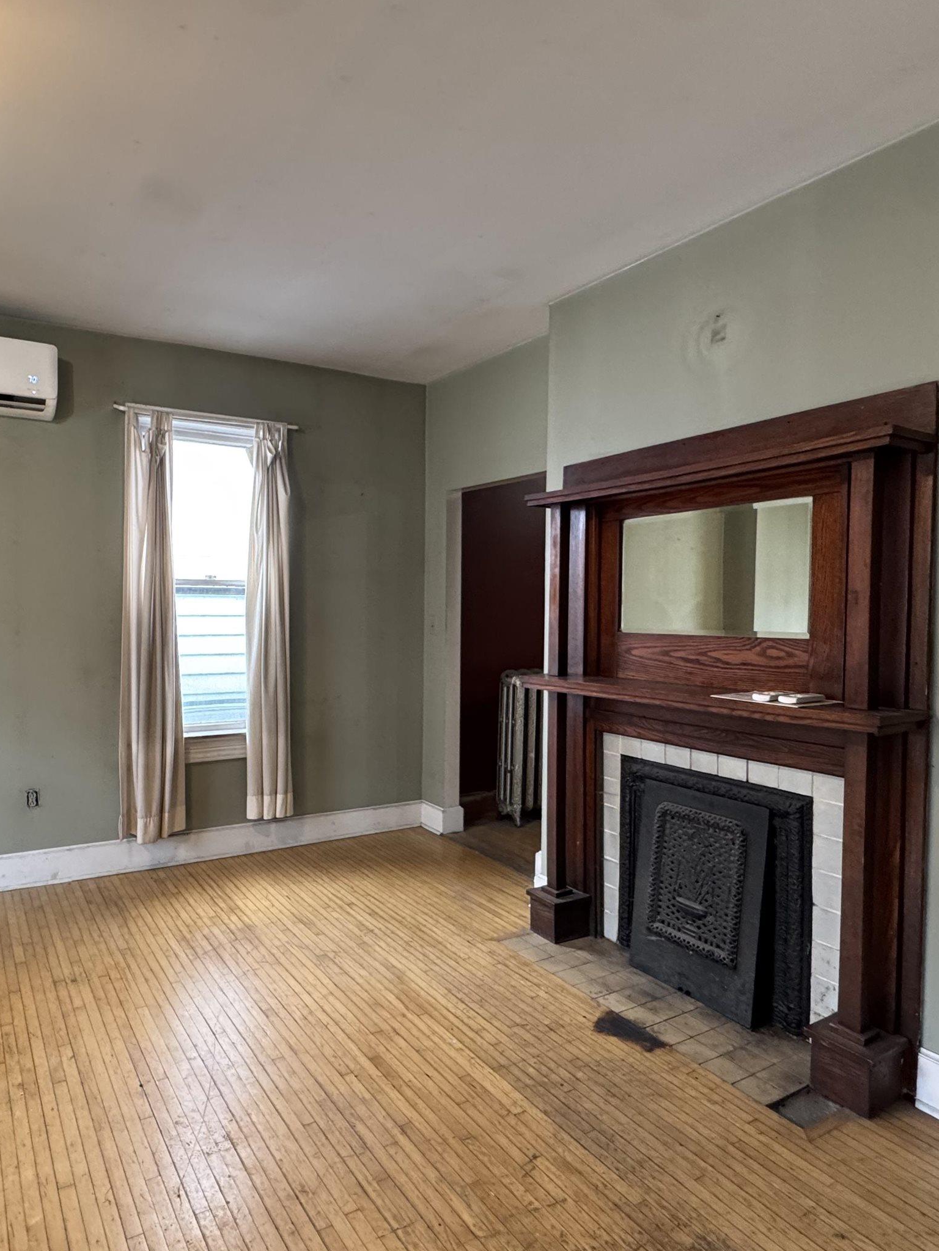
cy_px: 622
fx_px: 760
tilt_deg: -1.5
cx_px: 335
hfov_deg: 62.3
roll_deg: +0.1
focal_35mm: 21
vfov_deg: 79.0
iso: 250
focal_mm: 2.22
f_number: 2.2
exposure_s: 1/60
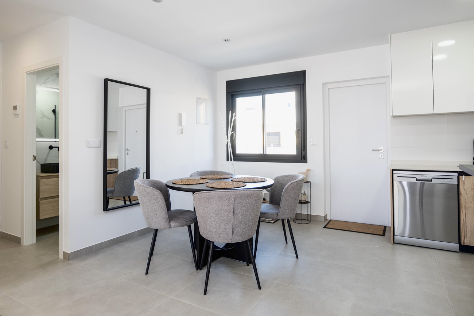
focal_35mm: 20
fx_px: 263
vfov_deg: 61.9
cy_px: 158
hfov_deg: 84.0
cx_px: 237
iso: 320
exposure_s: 1/100
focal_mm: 20
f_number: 3.5
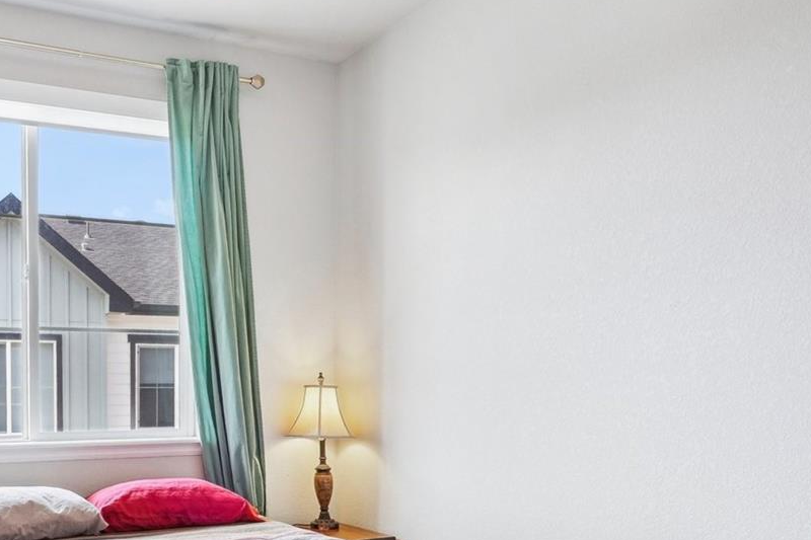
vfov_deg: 38.8
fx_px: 743
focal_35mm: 33
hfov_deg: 54.3
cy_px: 413
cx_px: 192
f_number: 8
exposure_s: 1/30
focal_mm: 11
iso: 200
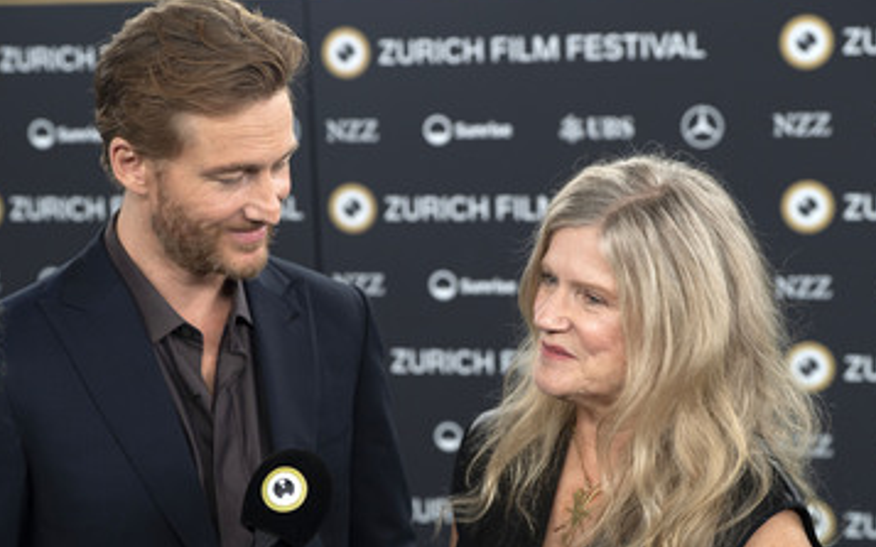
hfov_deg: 23.0
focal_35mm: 90
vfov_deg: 14.5
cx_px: 423
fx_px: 2148
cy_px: 331
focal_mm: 70
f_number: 4.5
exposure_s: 1/200
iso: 400
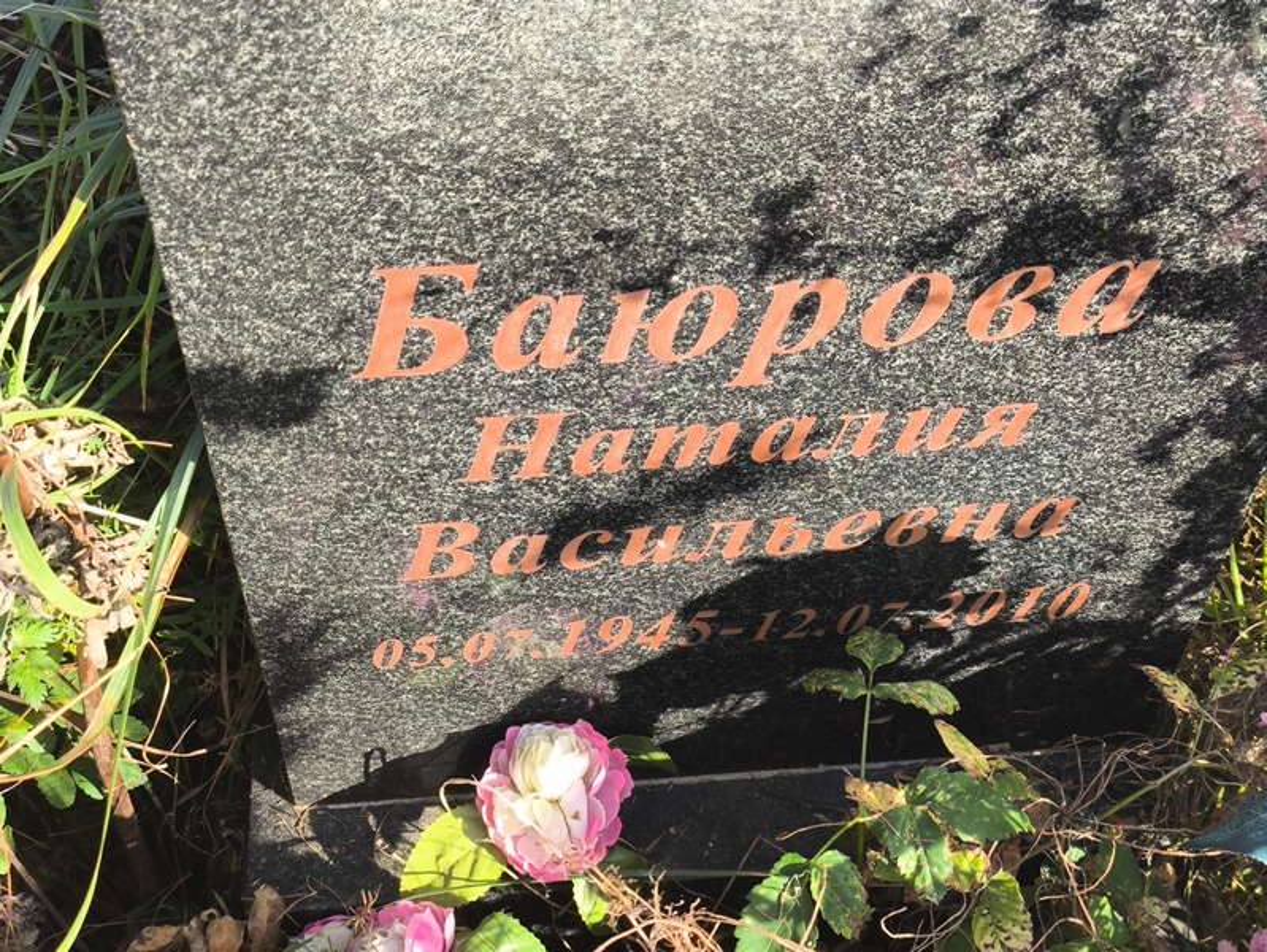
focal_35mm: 50
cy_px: 476
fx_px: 1831
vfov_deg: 29.1
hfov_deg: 38.2
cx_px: 634
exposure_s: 1/264
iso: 50
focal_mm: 4.71
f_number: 1.7
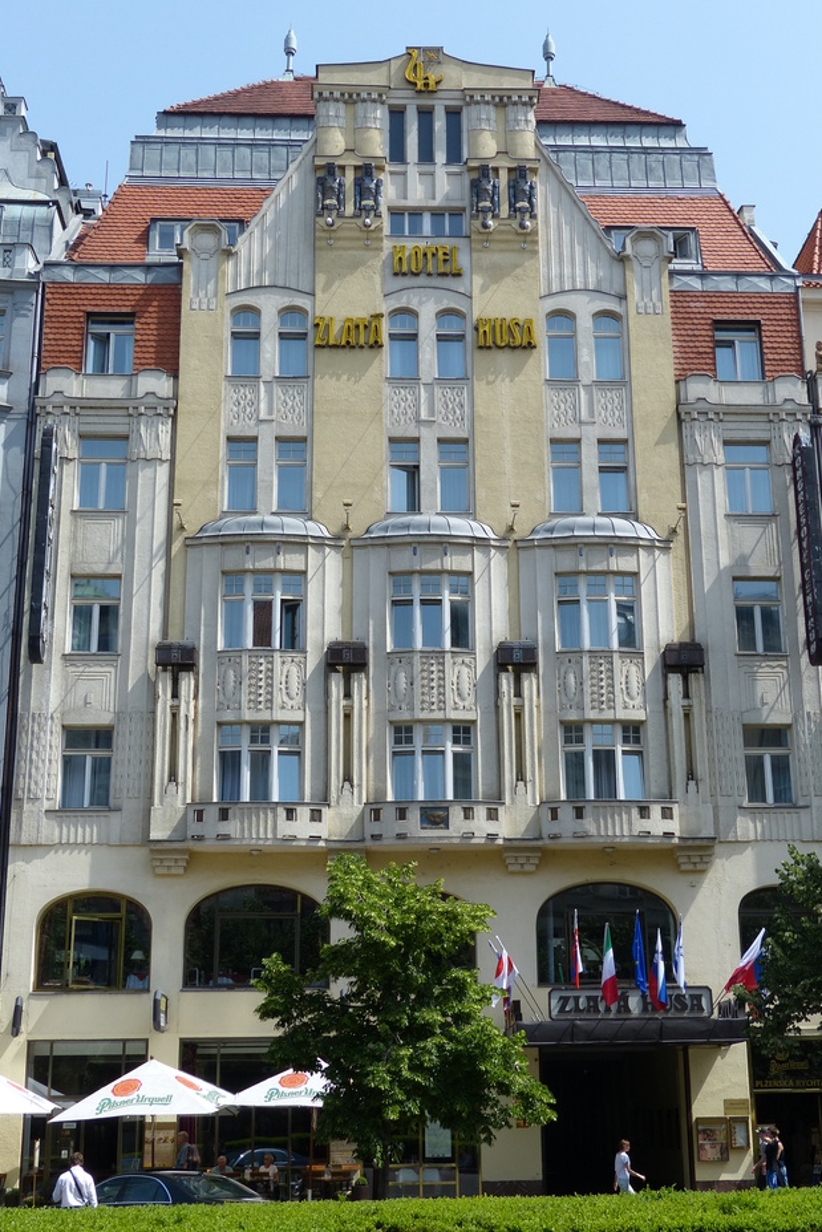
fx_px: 1609
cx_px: 443
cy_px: 617
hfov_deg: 28.6
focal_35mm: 47
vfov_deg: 41.9
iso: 100
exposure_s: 1/640
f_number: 4
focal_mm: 8.1
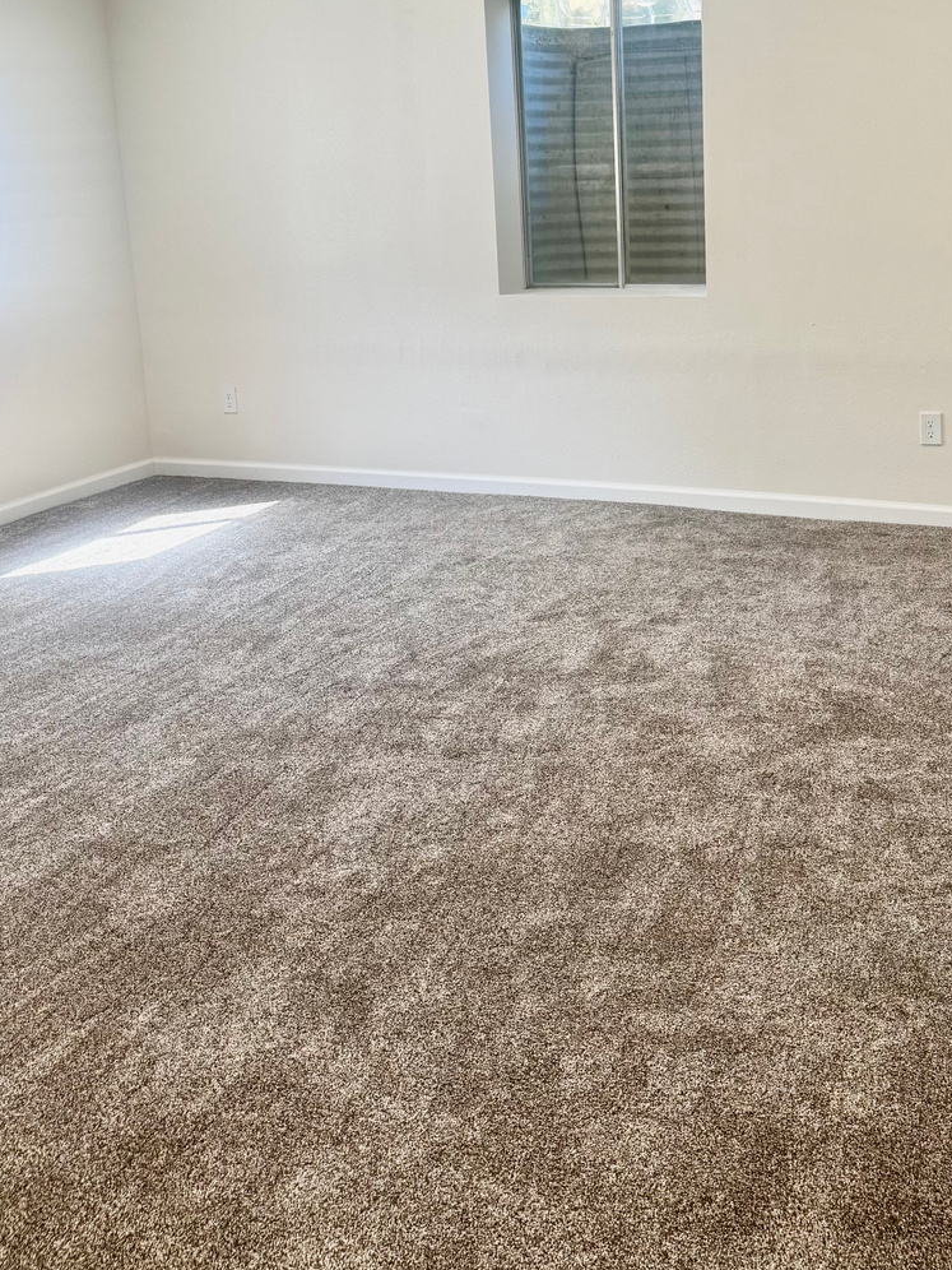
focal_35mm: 37
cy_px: 384
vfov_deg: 48.9
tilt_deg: -10.4
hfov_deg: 38.5
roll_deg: +2.1
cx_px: 571
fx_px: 1357
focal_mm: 6.76
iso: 50
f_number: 1.78
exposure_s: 1/128
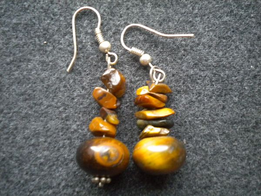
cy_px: 98
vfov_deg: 35.1
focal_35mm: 41
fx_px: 309
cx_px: 130
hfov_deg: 45.8
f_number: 3.5
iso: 651
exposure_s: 1/8.8
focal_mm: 7.4
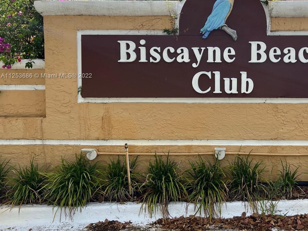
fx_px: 347
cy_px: 76
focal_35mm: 39
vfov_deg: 36.4
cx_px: 231
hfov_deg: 46.2
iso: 50
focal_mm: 5.7
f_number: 1.5
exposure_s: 1/1808
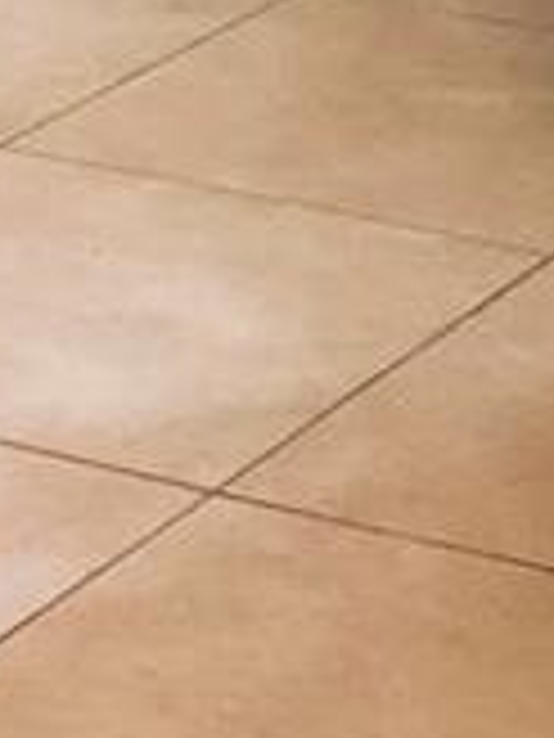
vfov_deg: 9.3
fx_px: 4374
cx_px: 383
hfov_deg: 7.2
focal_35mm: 205
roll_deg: -0.2
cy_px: -490
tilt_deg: -9.6
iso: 64
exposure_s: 1/15
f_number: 1.8
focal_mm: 3.99
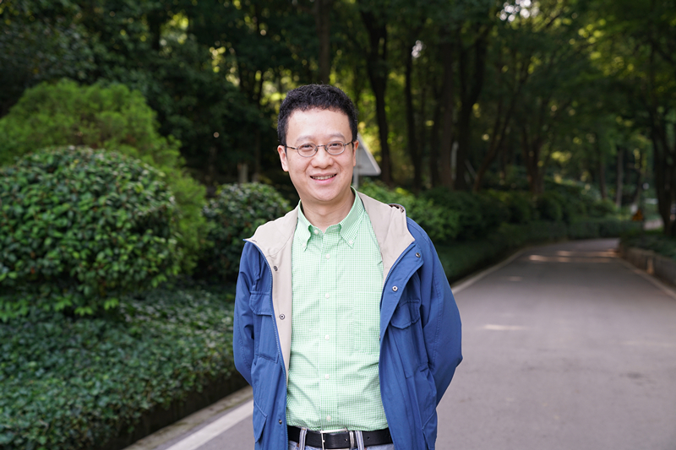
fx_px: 1014
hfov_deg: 36.9
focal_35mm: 54
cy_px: 225
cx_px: 338
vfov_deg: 25.0
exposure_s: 1/160
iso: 400
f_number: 4
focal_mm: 54
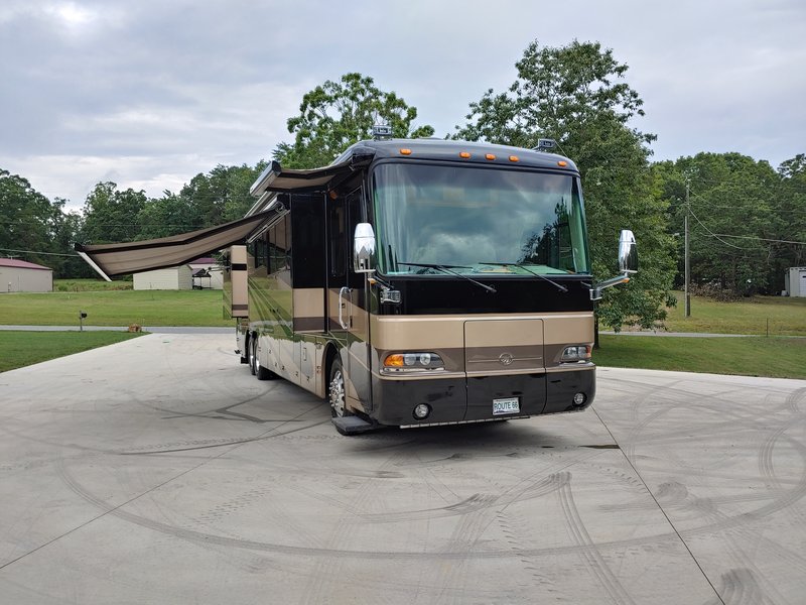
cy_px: 302
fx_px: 582
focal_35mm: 25
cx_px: 403
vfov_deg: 54.9
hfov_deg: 69.4
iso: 50
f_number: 1.5
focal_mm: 4.23
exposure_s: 1/1136
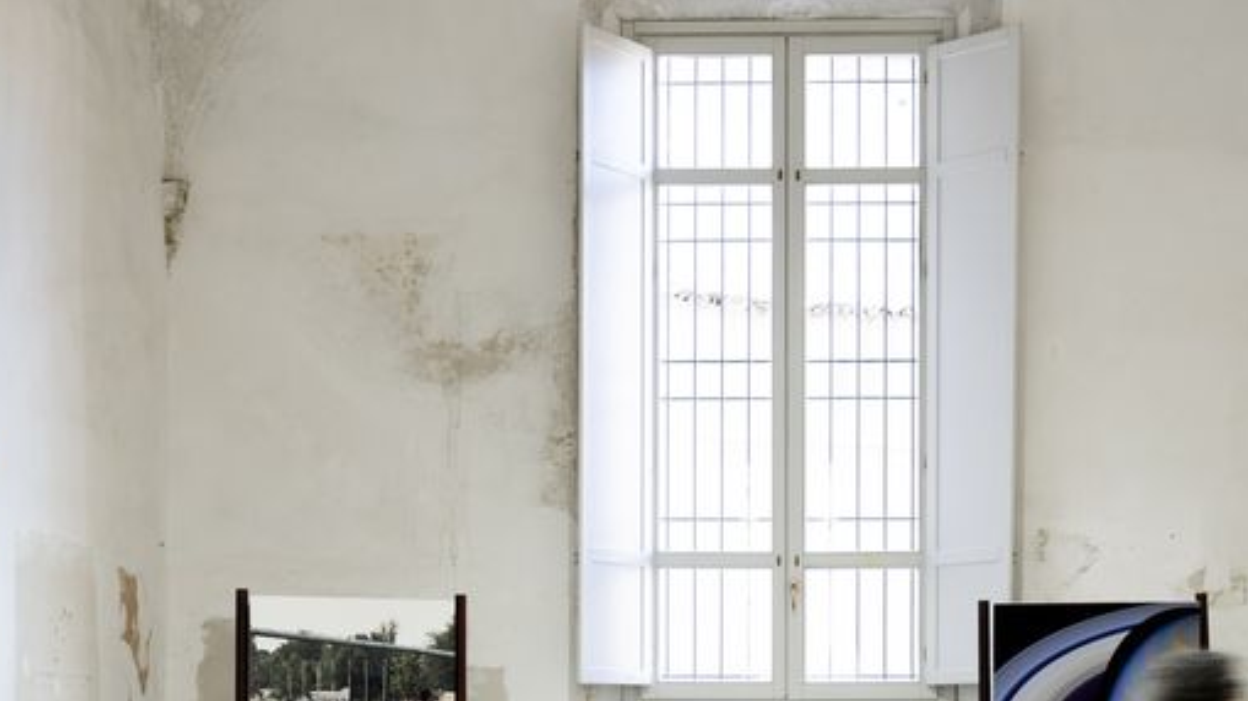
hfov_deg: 26.5
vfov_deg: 14.8
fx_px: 2647
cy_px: 714
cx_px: 746
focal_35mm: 80
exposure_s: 1/3
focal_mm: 35
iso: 100
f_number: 8
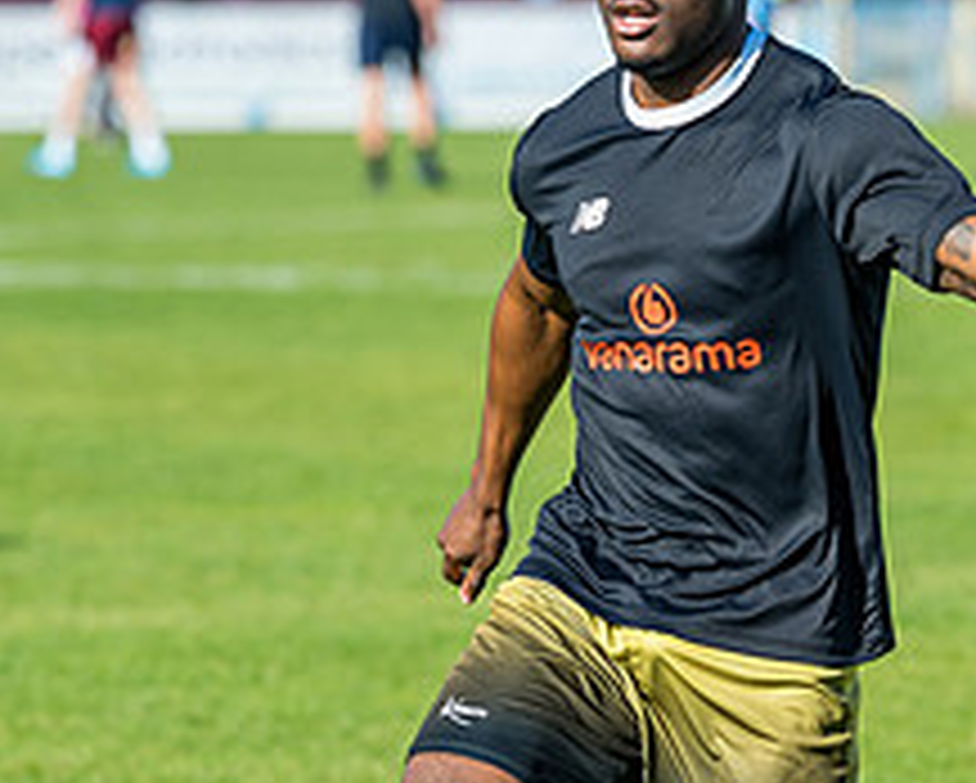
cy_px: 815
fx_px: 14196
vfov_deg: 3.2
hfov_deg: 3.9
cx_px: 764
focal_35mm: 491
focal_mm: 135
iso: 50
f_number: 3.2
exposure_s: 1/800
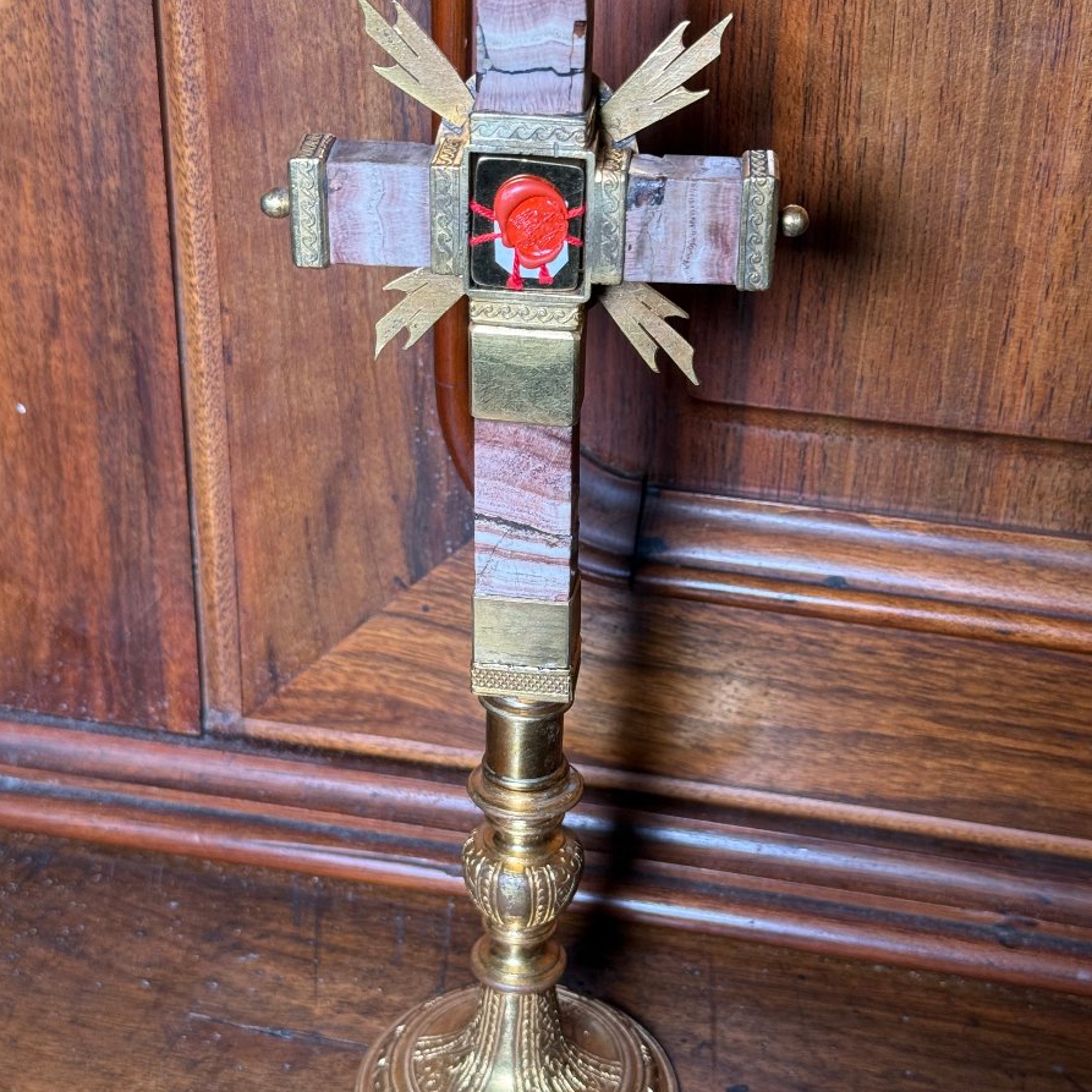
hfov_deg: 30.0
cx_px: 547
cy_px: 574
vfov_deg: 30.0
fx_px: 2034
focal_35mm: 57
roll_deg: -1.8
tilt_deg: -28.8
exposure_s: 1/84
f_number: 1.78
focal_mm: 6.76
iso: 100
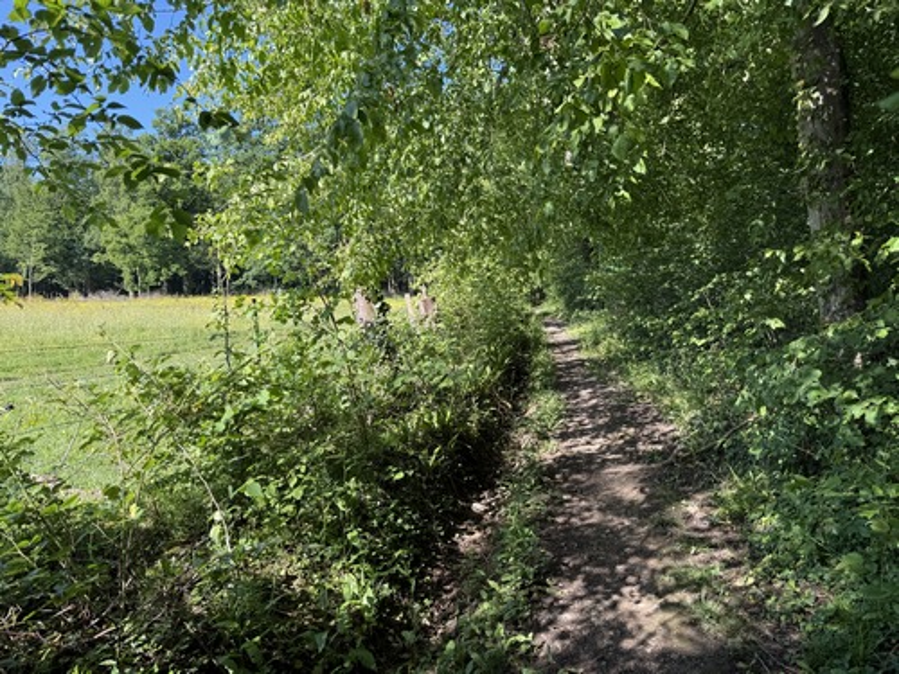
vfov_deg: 56.8
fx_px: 623
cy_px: 337
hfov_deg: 71.6
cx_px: 450
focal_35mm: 24
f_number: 1.78
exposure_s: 1/722
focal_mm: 6.76
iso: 80
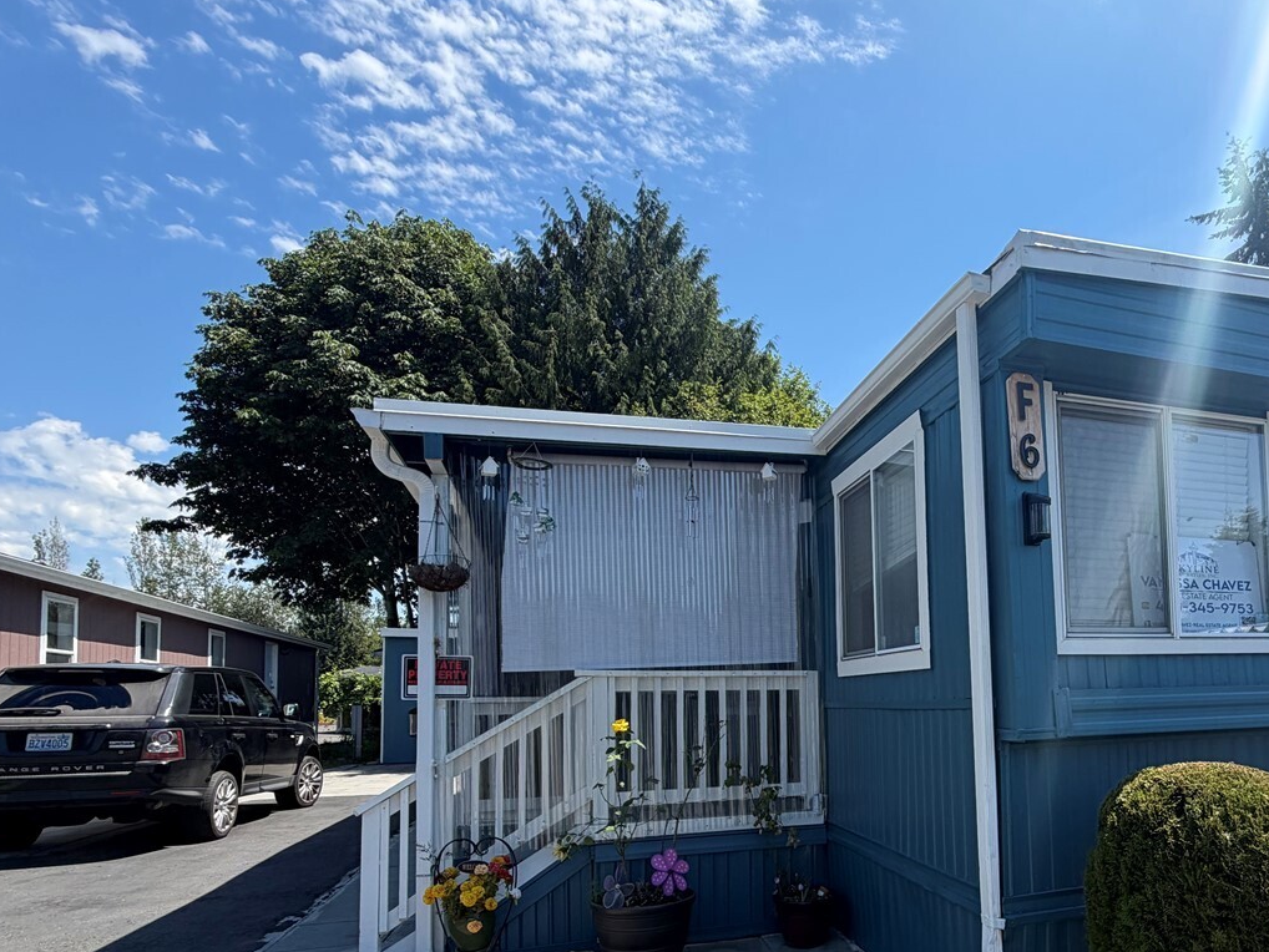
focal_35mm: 22
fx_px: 807
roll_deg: -0.5
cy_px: 665
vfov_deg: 59.1
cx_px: 884
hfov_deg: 73.1
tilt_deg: +0.3
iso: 32
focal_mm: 2.22
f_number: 2.2
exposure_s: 1/770
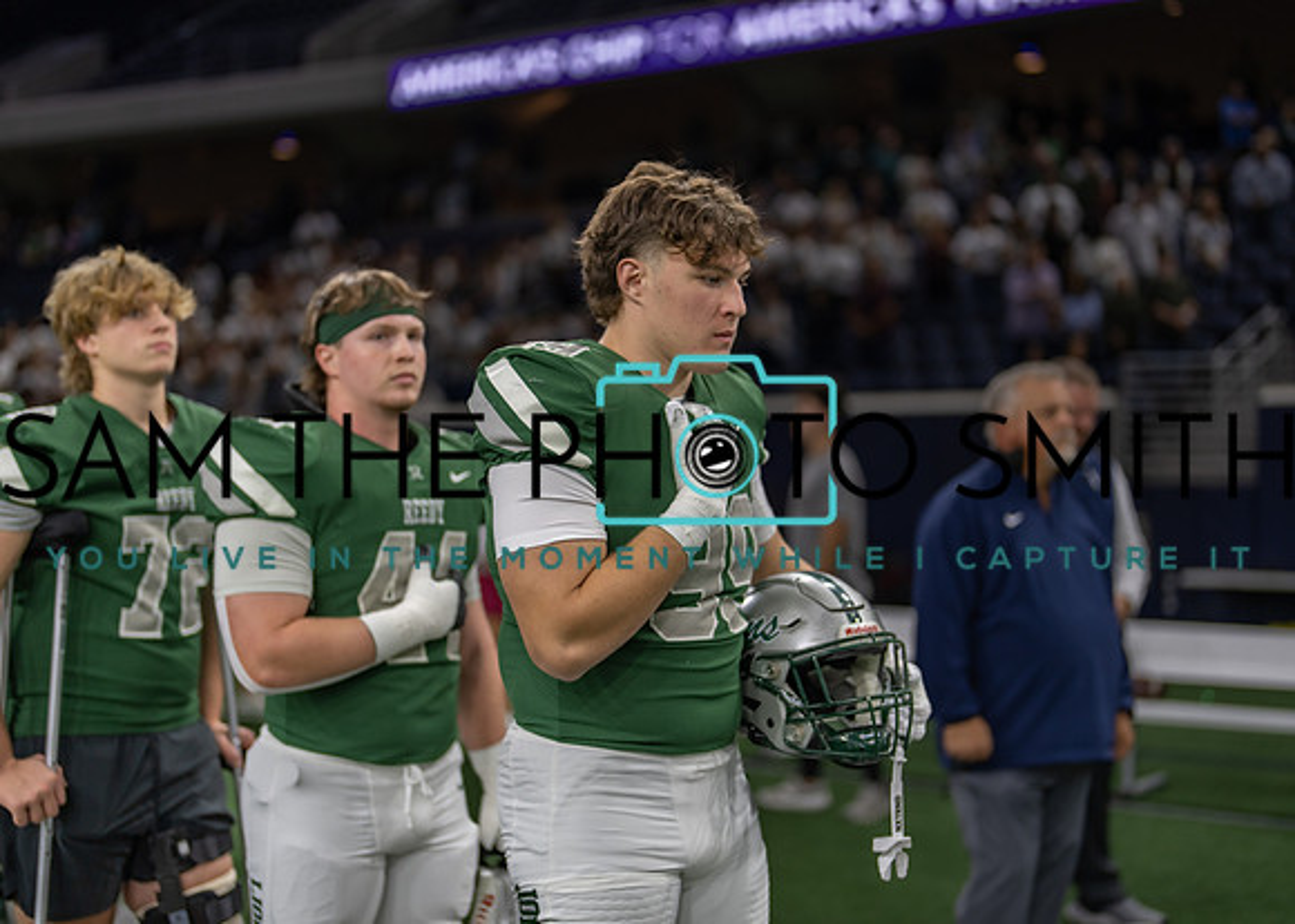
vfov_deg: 27.0
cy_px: 462
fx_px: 1926
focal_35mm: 52
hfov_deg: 37.2
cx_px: 648
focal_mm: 50
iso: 160
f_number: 1.2
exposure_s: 1/500
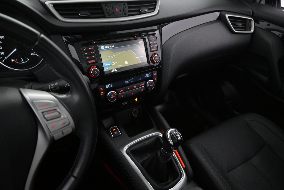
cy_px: 95
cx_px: 142
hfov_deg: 73.7
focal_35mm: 24
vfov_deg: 53.1
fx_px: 189
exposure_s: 1/60
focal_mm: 16
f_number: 4
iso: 2500
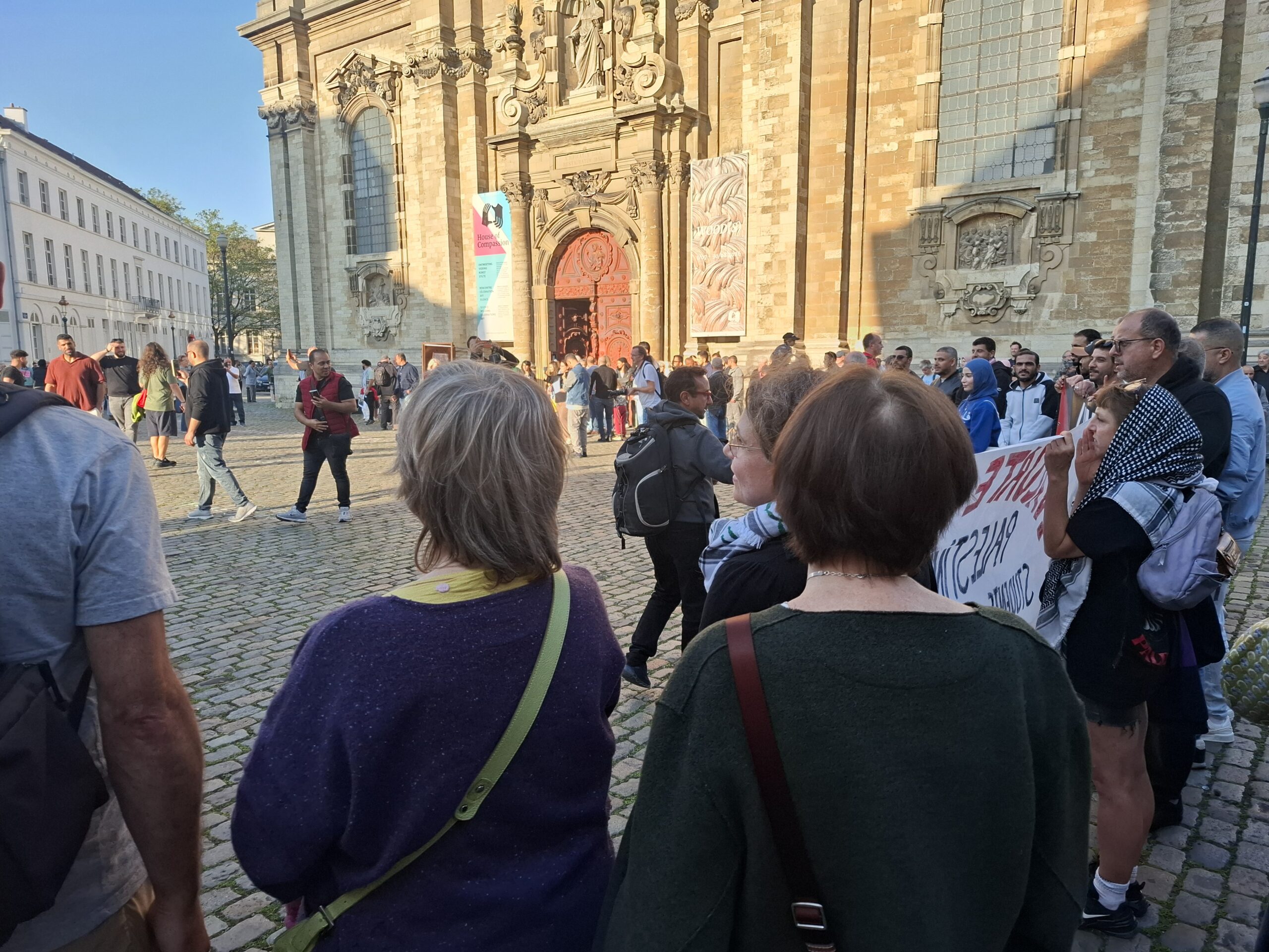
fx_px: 843
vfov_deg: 58.9
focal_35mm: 23
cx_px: 634
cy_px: 476
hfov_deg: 73.9
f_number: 1.8
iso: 50
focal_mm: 5.54
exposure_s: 1/522
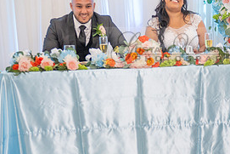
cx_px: 191
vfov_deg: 12.4
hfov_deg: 18.4
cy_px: 109
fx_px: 703
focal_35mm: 110
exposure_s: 1/160
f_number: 3.2
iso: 1000
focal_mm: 36
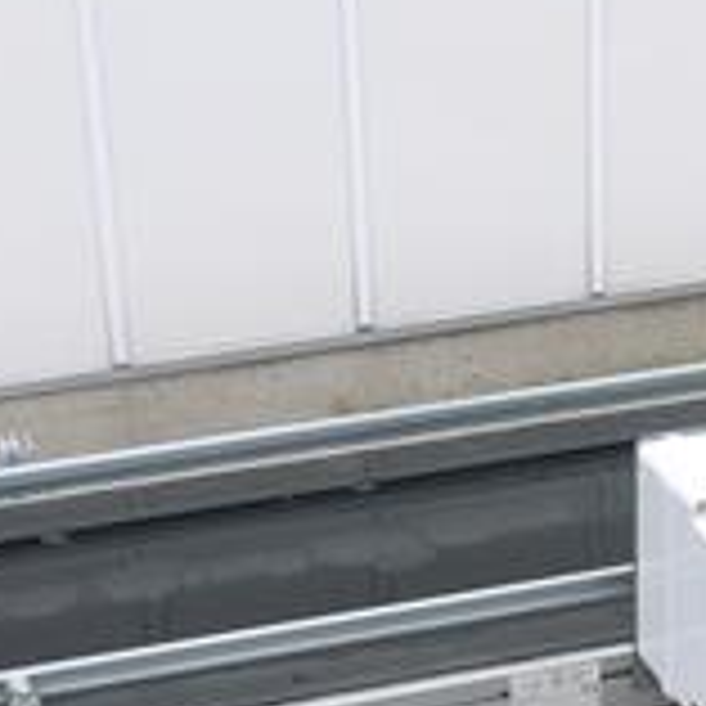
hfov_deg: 16.0
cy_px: 657
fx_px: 2492
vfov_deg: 15.9
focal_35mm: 108
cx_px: 616
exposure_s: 1/125
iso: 100
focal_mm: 15
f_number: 4.5
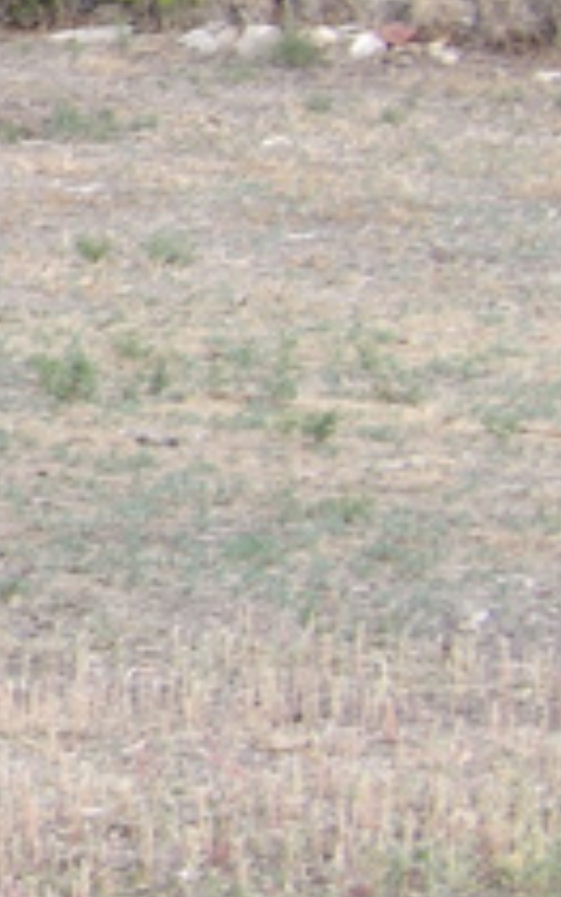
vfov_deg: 9.1
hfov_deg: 5.5
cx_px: -786
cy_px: 387
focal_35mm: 231
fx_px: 5647
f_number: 4.1
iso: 164
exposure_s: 1/100
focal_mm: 13
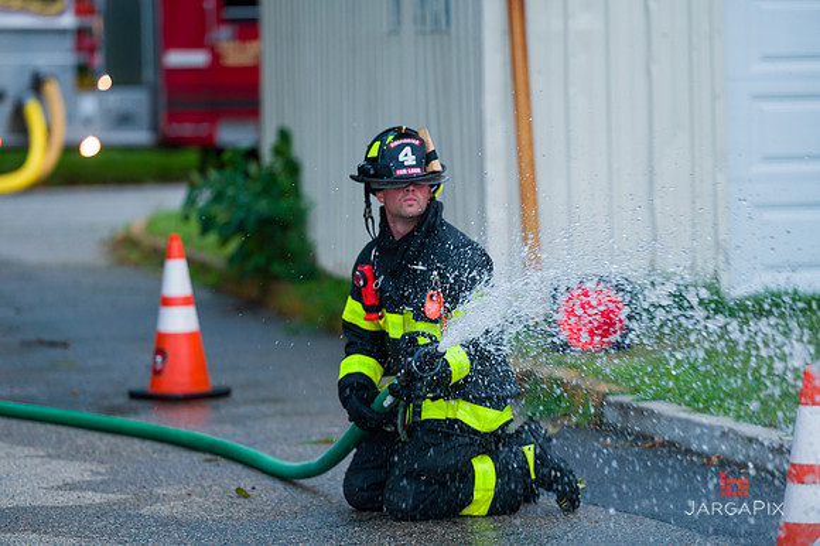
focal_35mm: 200
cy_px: 273
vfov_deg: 6.9
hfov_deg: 10.3
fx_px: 4553
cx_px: 410
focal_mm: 200
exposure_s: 1/250
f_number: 3.2
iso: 1000
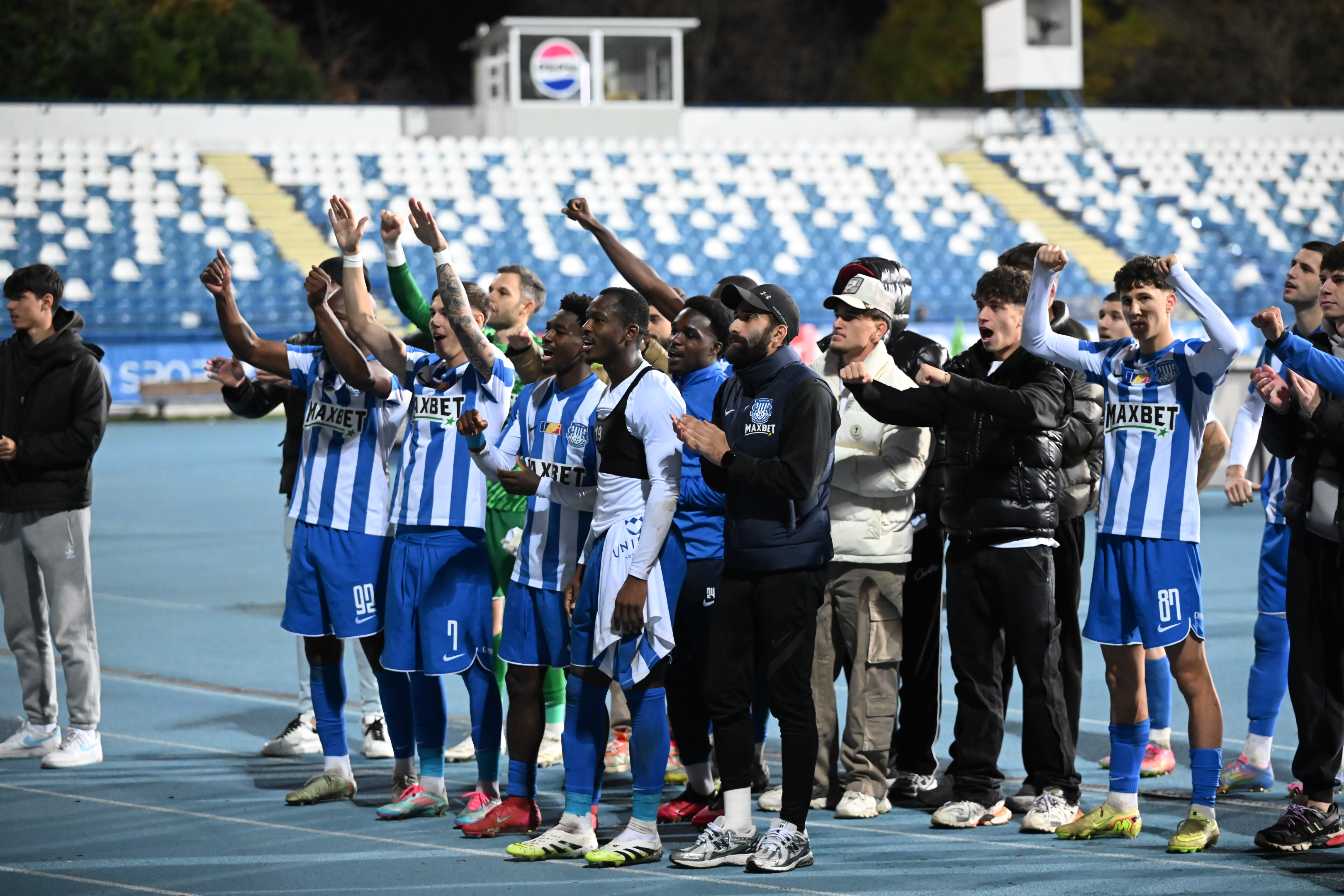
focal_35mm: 110
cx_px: 672
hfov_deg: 18.6
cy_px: 448
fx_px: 4106
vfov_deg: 12.5
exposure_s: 1/1000
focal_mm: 110
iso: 8000
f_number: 2.8
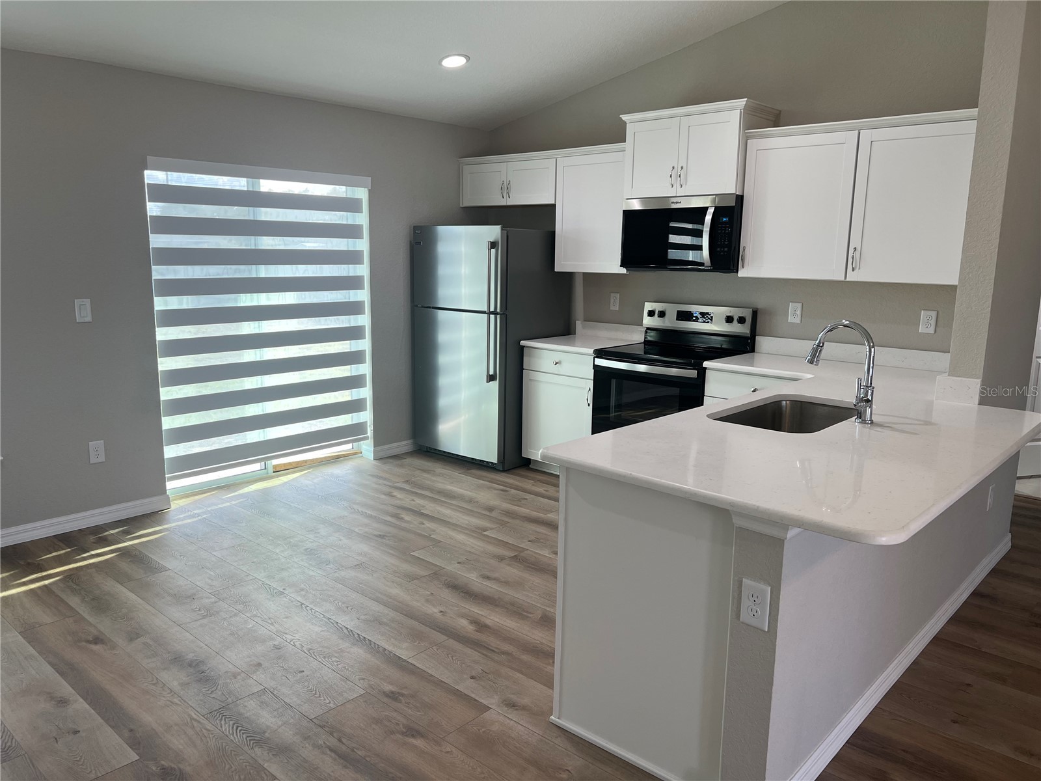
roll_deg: -0.7
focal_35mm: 26
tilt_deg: -10.1
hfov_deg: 67.3
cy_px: 390
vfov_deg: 53.1
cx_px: 520
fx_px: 782
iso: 50
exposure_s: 1/160
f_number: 1.5
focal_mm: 5.7
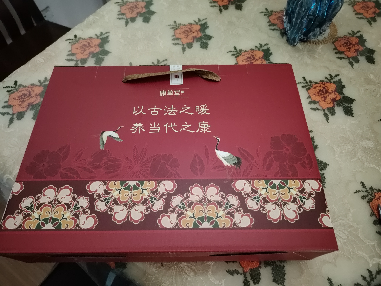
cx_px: 190
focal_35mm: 24
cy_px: 143
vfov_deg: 56.8
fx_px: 264
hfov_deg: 71.6
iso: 2663
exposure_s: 1/33.3
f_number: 1.75
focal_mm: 5.25
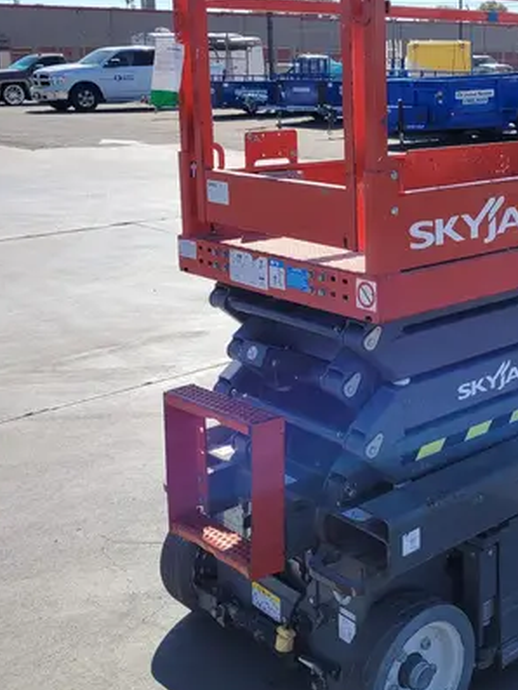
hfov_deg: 29.1
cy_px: 223
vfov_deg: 39.1
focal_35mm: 48
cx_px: 466
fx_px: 957
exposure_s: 1/2314
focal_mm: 5.4
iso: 40
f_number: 1.8
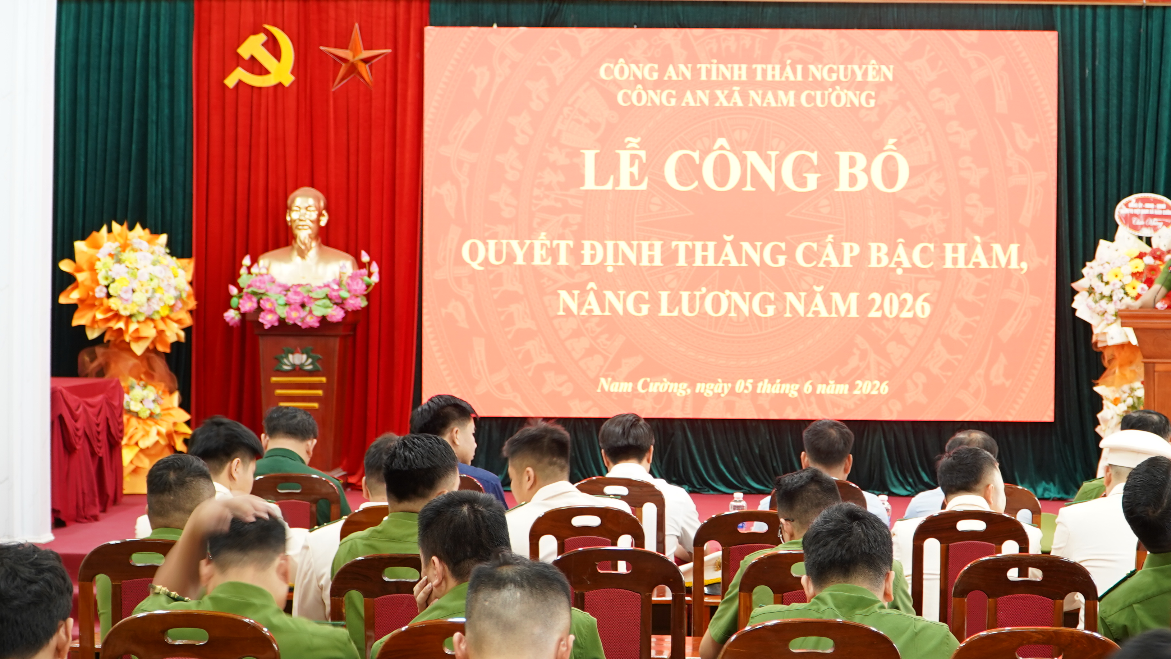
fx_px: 1925
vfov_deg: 19.4
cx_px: 687
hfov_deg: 33.8
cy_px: 366
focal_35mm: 62
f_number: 4
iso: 250
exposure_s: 1/6
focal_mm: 33
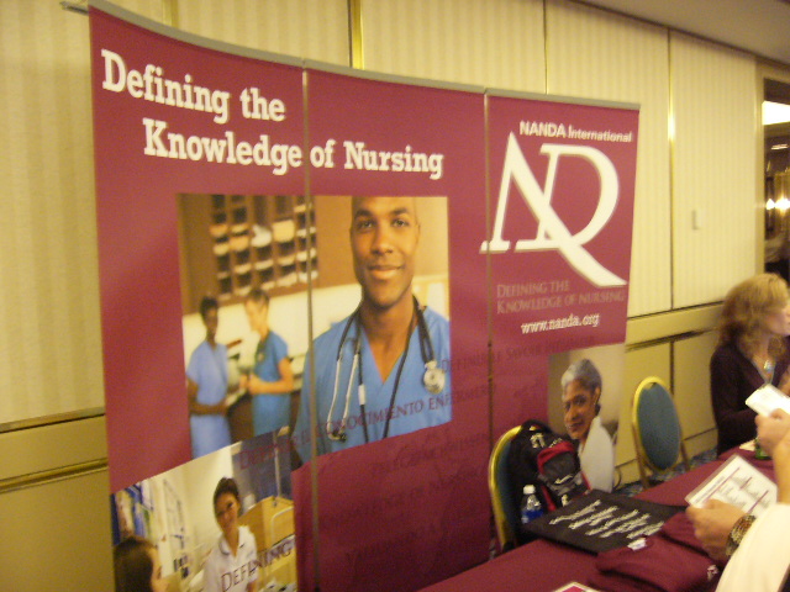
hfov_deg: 52.6
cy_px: 296
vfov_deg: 40.7
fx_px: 799
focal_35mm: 35
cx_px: 395
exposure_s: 1/8
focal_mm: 5.8
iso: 400
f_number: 2.8
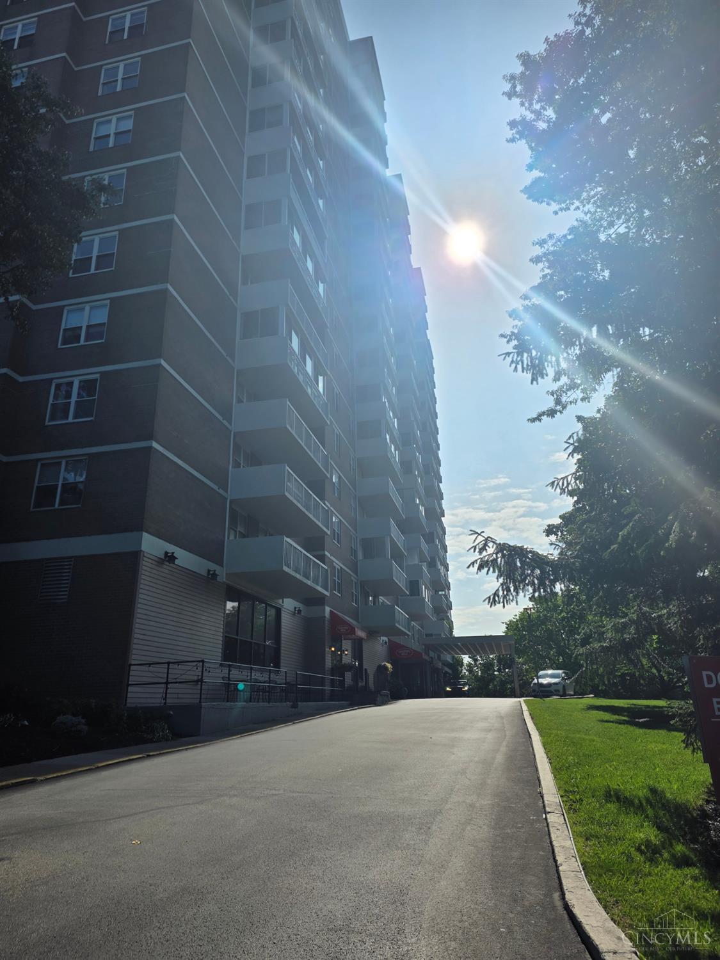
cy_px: 480
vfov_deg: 73.9
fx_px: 638
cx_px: 360
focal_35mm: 23
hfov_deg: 58.9
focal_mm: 6.3
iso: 25
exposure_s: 1/7944
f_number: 1.7
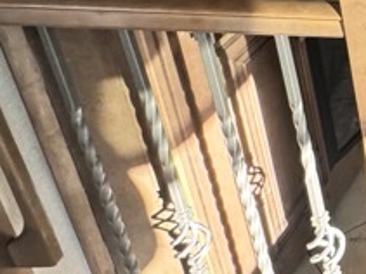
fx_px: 719
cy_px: -85
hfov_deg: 18.5
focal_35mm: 68
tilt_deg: -24.7
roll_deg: -2.1
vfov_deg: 19.8
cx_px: 734
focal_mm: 2.22
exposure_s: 1/82
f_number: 2.2
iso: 320
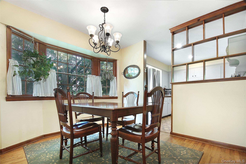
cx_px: 123
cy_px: 82
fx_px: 102
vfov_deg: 77.2
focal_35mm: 15
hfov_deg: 100.4
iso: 200
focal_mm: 10
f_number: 22
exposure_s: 1/20
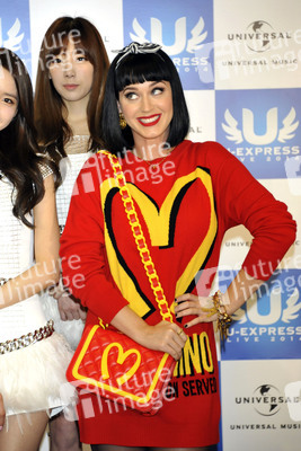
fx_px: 1879
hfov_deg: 9.2
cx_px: 150
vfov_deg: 13.7
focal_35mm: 150
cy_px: 226
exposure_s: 1/250
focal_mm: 150
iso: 2000
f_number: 5.6
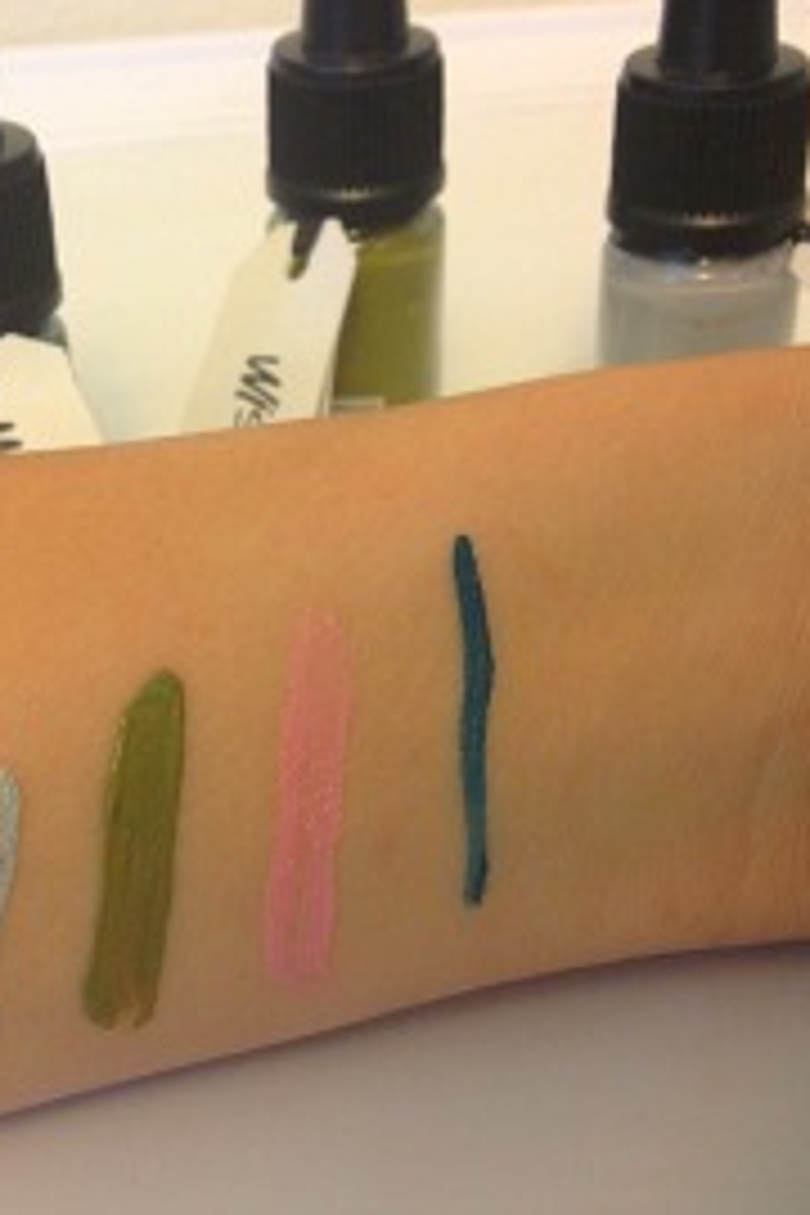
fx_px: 1822
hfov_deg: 24.7
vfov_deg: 36.8
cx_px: 162
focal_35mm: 54
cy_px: 670
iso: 80
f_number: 2.4
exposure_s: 1/20
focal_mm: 4.28
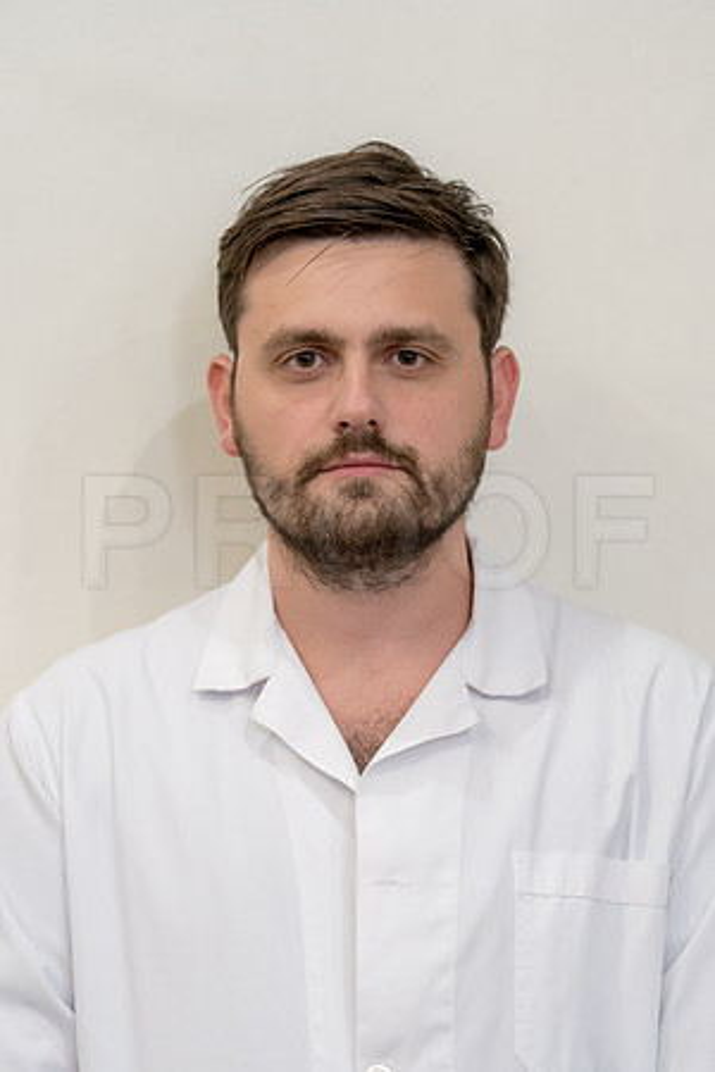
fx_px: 5362
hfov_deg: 7.6
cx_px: 358
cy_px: 536
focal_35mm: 180
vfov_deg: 11.4
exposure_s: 1/80
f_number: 4
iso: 5000
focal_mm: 180
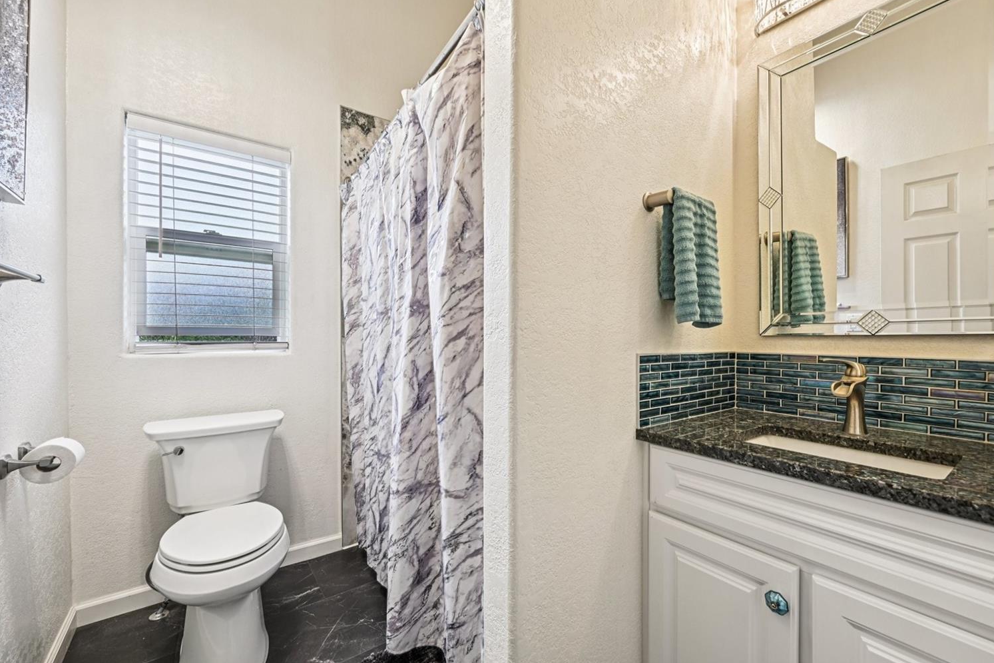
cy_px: 332
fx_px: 414
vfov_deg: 77.3
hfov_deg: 100.3
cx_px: 521
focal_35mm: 15
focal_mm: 14
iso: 280
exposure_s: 1/15
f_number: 8
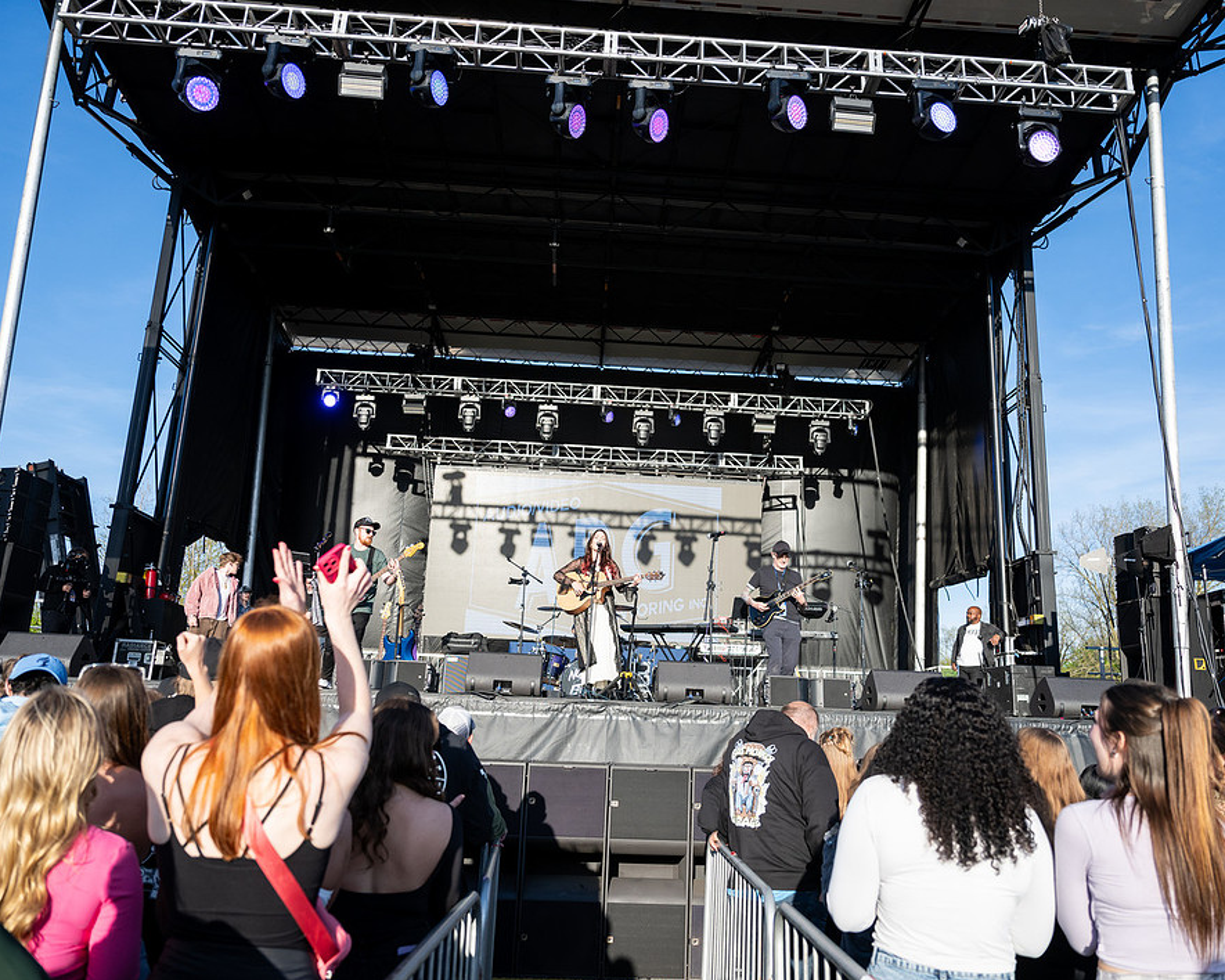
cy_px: 475
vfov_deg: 51.5
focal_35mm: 28
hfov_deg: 62.2
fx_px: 1015
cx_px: 646
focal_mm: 24
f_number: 2.8
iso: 200
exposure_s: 1/2000
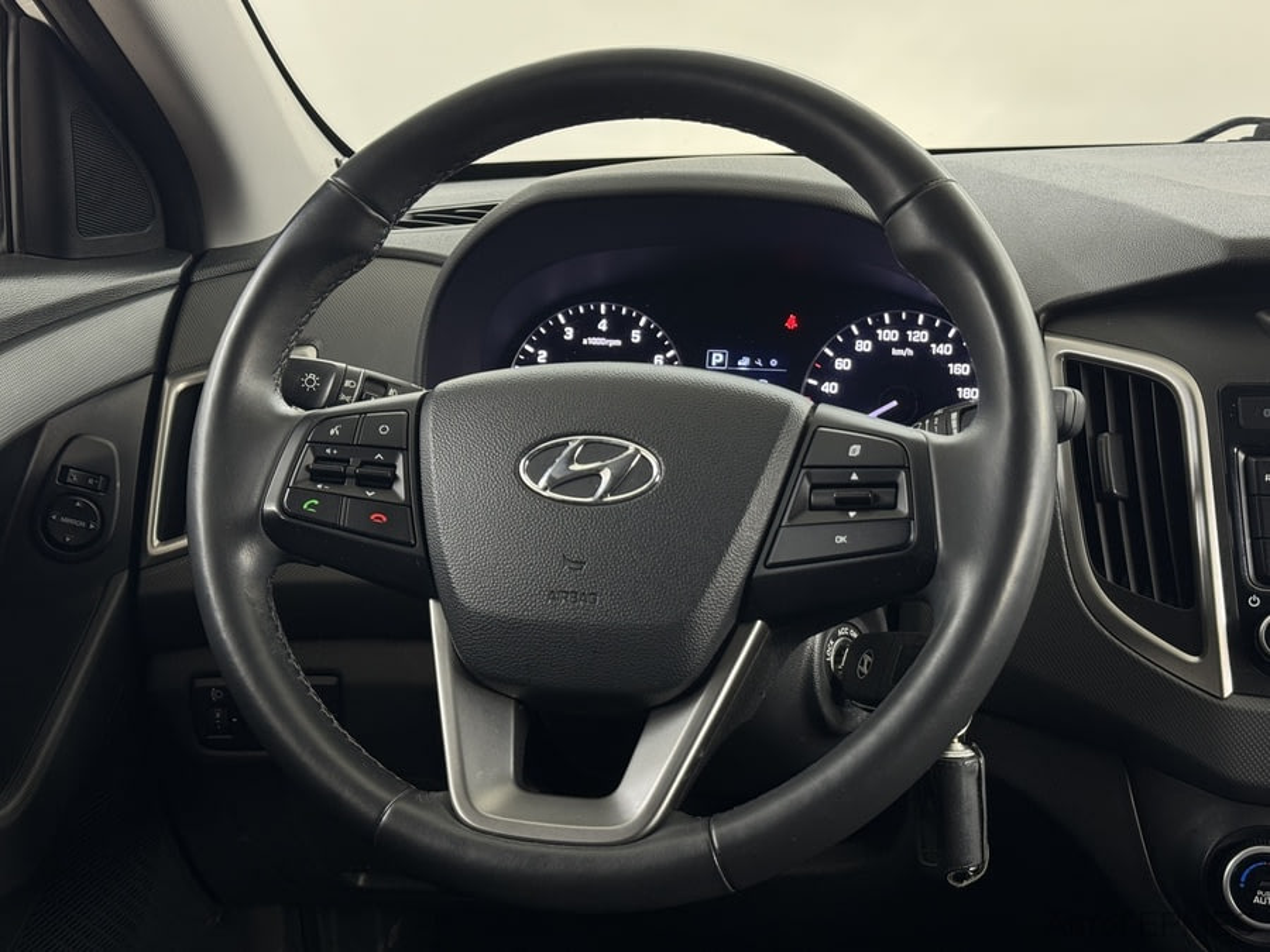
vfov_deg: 30.3
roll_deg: +0.1
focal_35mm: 48
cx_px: 635
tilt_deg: -17.7
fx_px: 1761
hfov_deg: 39.7
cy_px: 476
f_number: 1.78
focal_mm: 6.76
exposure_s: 1/33
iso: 250
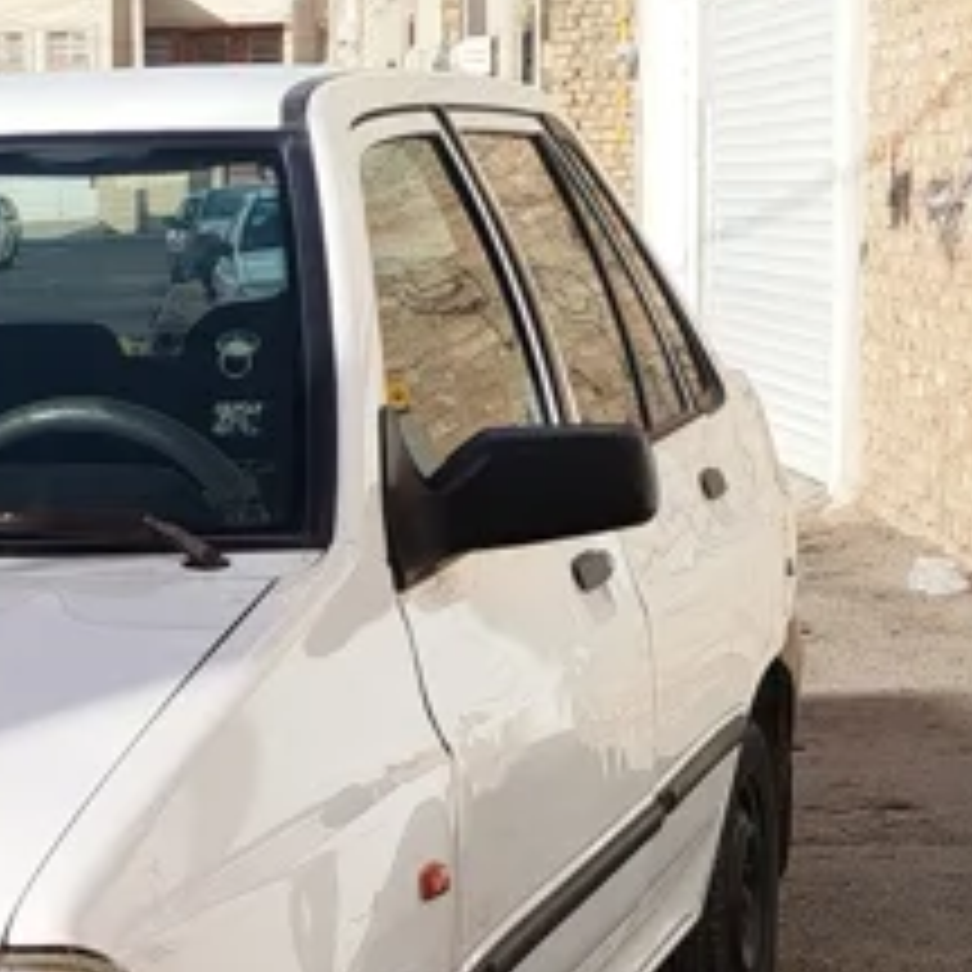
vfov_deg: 14.6
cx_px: -374
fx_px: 3749
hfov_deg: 14.1
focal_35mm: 118
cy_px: 878
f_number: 1.7
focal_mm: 5.31
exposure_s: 1/865
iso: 50
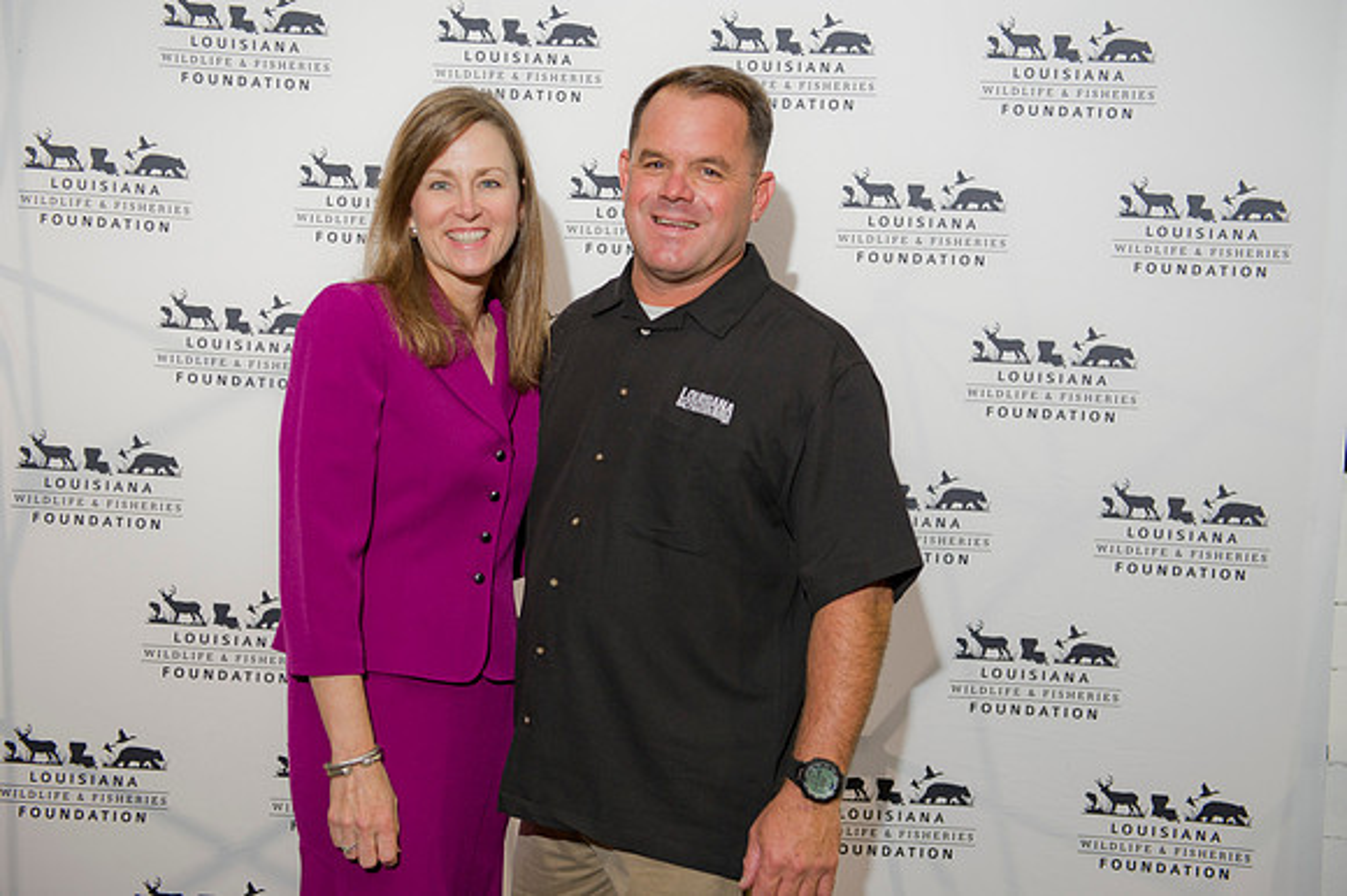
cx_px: 674
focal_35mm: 48
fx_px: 1795
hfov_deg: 41.1
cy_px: 448
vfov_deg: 28.0
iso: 800
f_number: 3.5
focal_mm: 48
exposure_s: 1/125
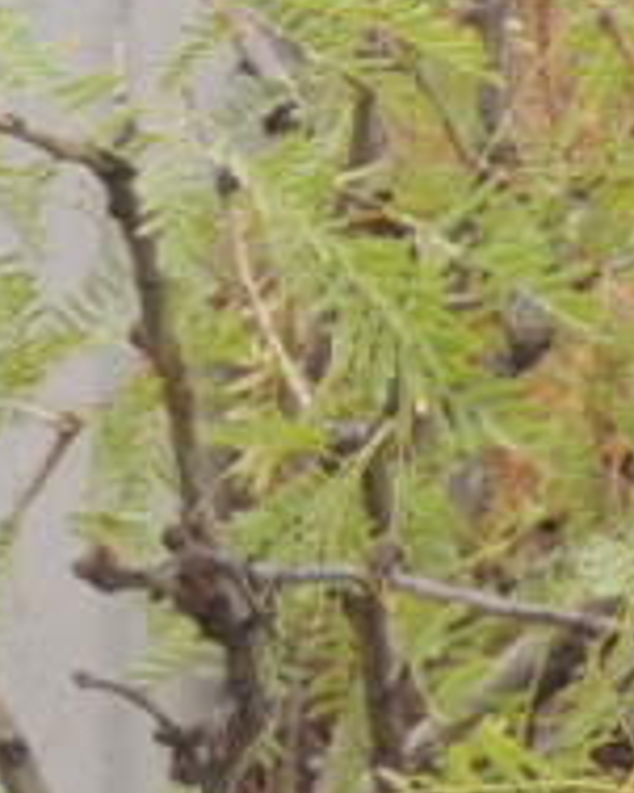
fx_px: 9108
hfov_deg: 3.9
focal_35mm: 388
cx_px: -1129
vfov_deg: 5.0
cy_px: -92
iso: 100
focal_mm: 8.3
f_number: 3.5
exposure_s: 1/200
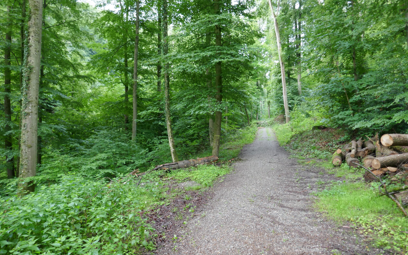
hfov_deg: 70.4
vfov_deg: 47.6
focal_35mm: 26
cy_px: 120
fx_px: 289
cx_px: 208
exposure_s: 1/60
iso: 640
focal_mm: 9.1
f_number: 2.8
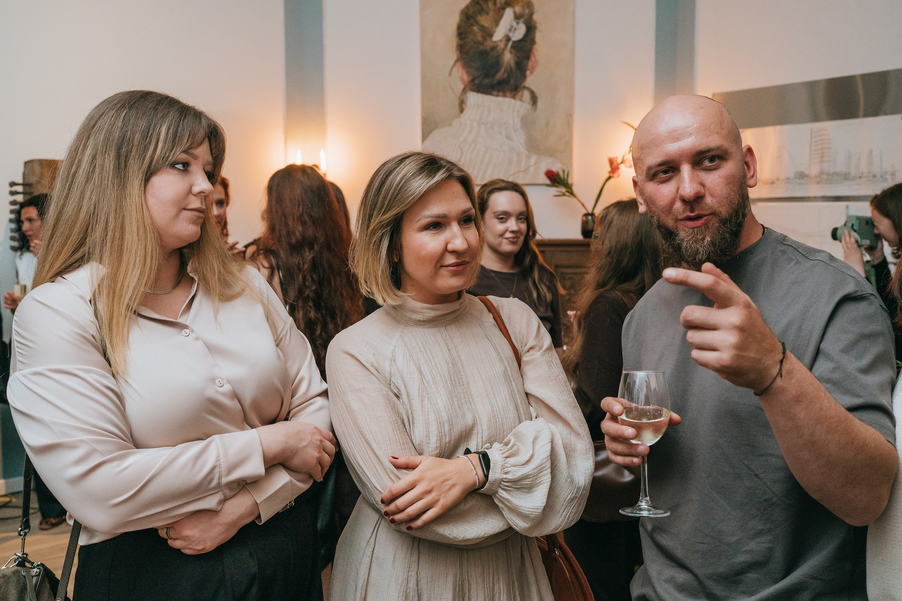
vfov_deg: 37.1
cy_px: 301
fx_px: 896
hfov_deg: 53.5
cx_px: 447
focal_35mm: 36
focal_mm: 35
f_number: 5
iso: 1600
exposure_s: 1/200
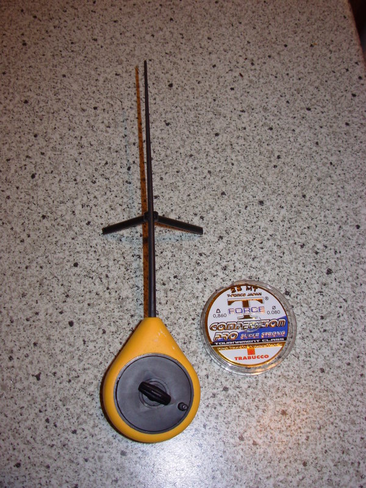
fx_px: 536
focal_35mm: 38
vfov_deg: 49.0
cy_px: 244
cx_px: 183
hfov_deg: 37.7
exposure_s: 1/32
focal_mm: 6.3
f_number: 2.9
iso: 50
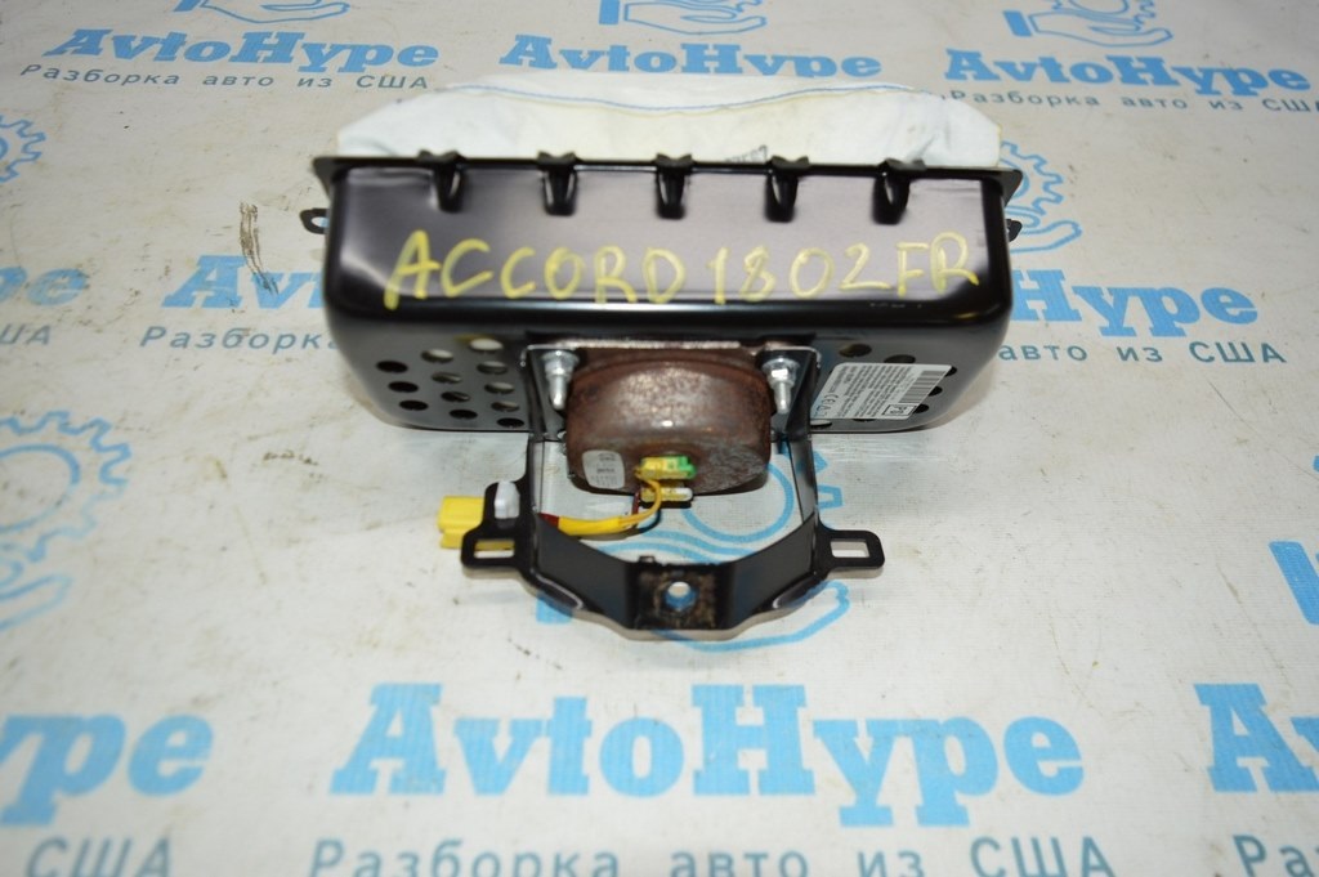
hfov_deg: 67.4
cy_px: 438
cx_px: 660
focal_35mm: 27
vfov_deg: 47.9
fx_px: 988
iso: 400
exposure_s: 1/100
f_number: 4
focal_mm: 18
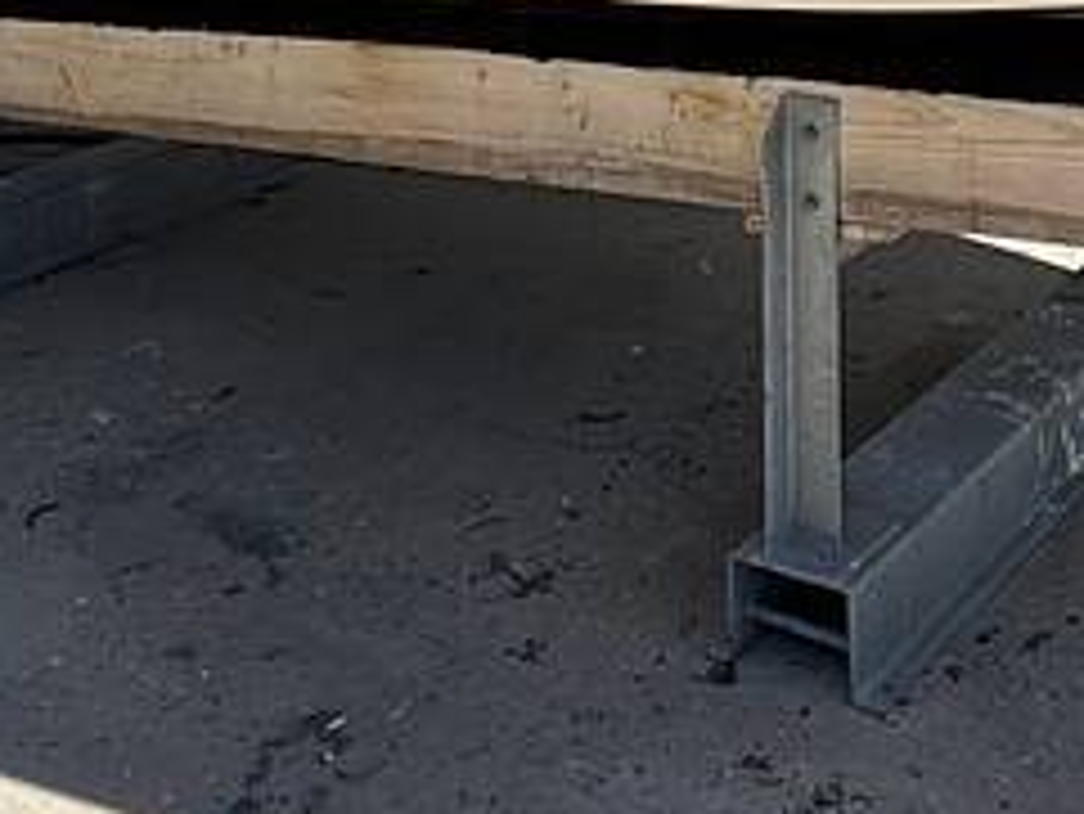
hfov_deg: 32.1
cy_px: -486
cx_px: 904
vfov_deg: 20.6
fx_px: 1817
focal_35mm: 58
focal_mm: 2.22
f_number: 2.2
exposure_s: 1/1189
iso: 64
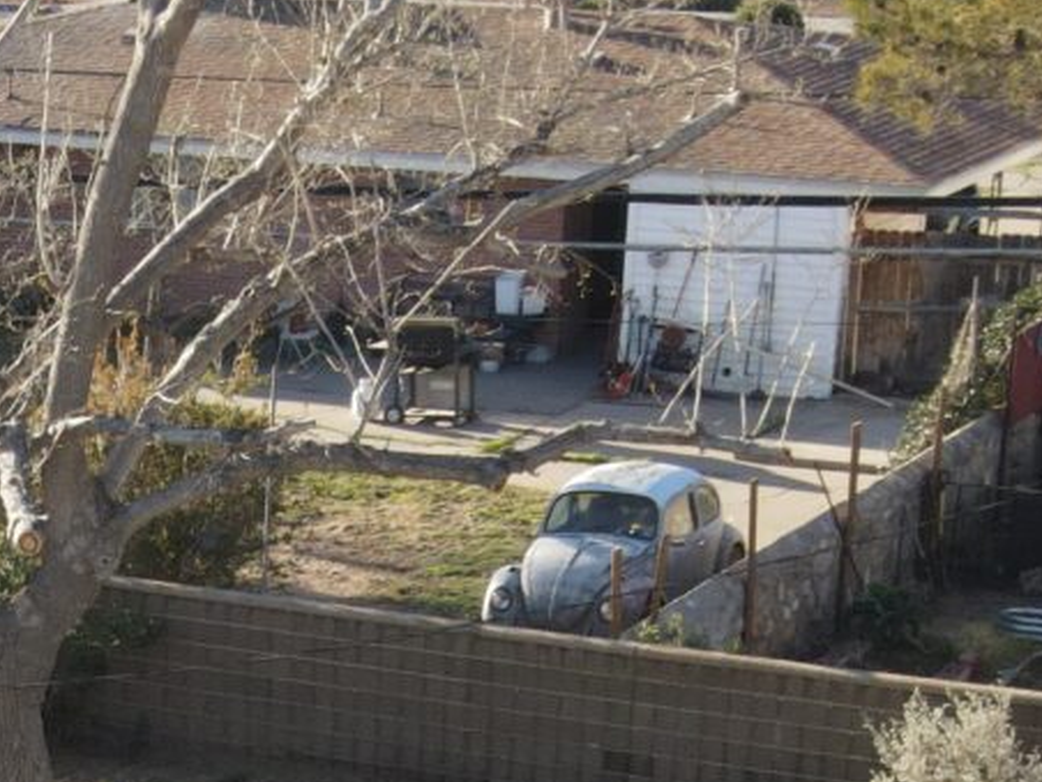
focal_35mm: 136
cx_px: -385
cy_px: 1444
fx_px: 4094
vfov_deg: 10.2
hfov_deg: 13.8
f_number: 2.8
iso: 100
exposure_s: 1/180
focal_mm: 4.5
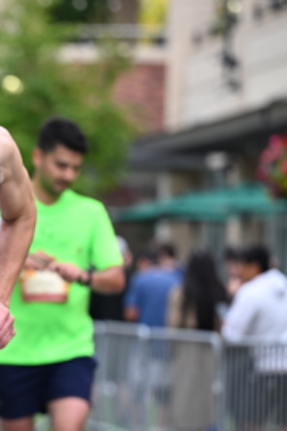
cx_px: -18
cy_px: 228
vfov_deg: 8.8
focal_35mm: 235
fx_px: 2814
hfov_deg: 5.8
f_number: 2.8
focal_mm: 115
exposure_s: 1/2000
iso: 640
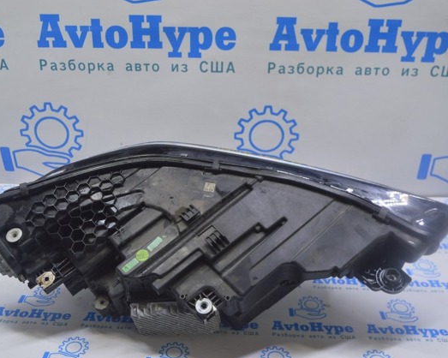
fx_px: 525
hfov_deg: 46.2
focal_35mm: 40
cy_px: 181
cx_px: 201
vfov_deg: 37.7
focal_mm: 23
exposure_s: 1/25
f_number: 5.6
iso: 400
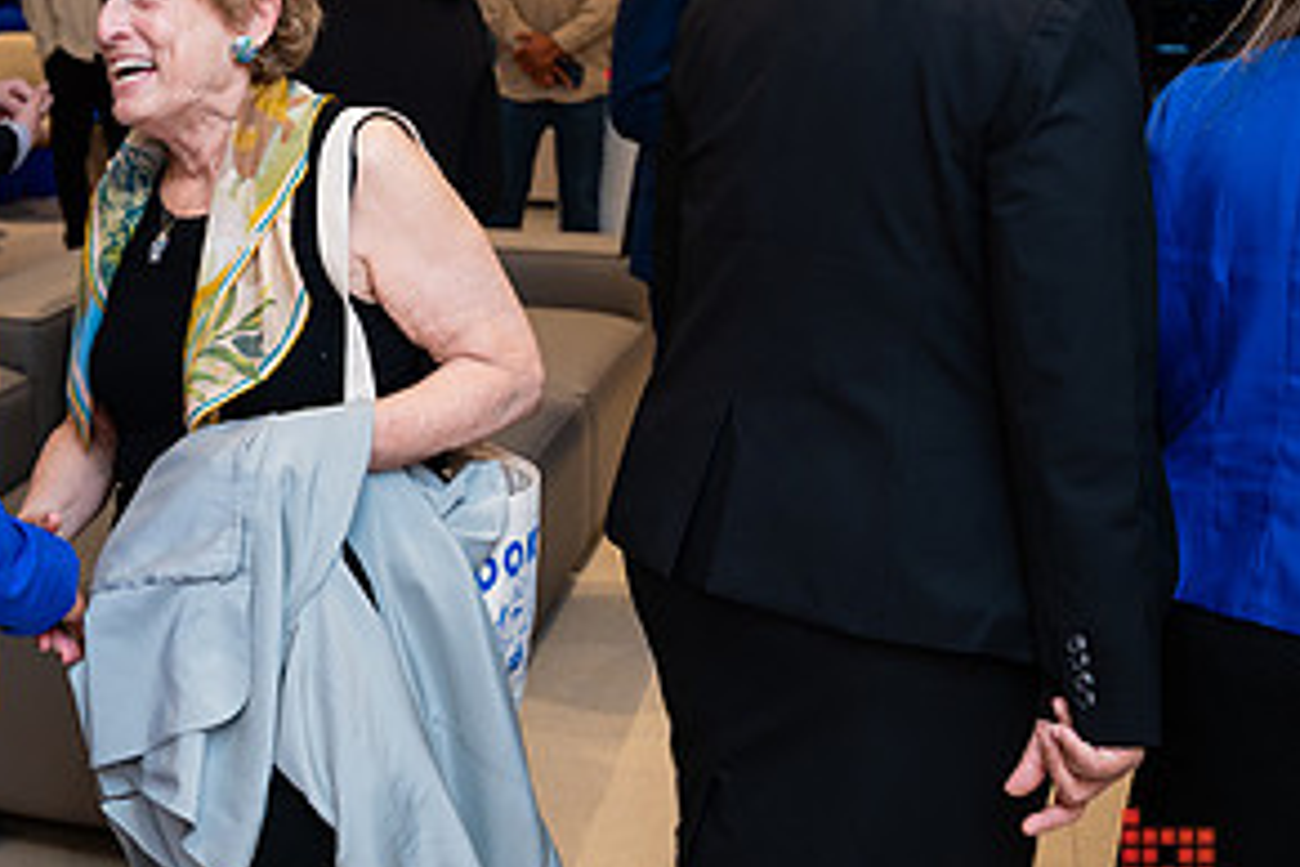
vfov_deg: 22.3
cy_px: 179
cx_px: 143
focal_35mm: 60
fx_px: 2166
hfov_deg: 31.9
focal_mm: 30
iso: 400
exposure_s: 1/160
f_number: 4
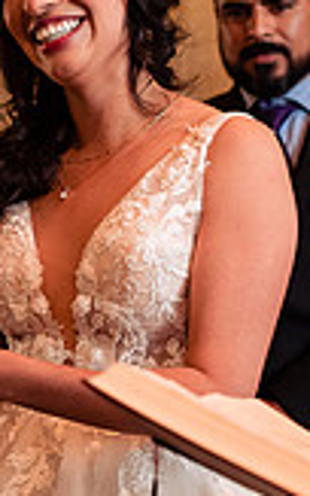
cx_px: 27
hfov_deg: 10.3
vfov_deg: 16.4
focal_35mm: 127
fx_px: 1715
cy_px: 190
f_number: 2.8
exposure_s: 1/200
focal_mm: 35
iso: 1250
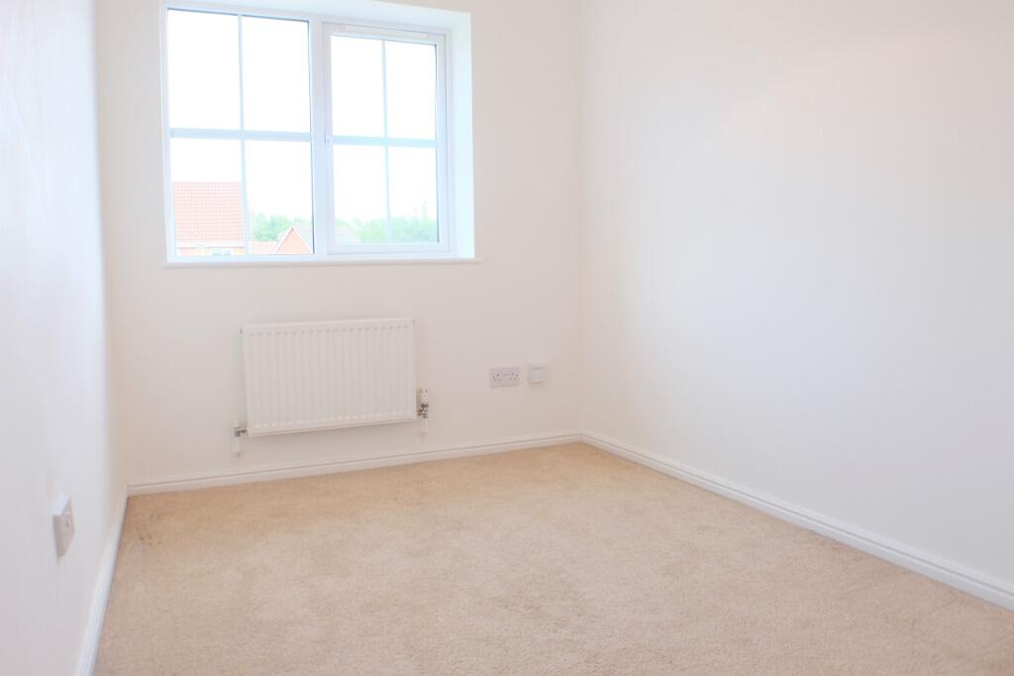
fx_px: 817
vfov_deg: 45.0
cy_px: 338
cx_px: 507
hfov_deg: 63.7
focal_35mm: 29
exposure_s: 1/58
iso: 400
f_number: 4.5
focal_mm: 19.2
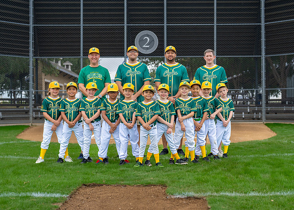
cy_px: 113
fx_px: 473
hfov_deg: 34.5
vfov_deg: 25.0
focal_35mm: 57
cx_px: 153
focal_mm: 50
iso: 320
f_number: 2.5
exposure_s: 1/1000
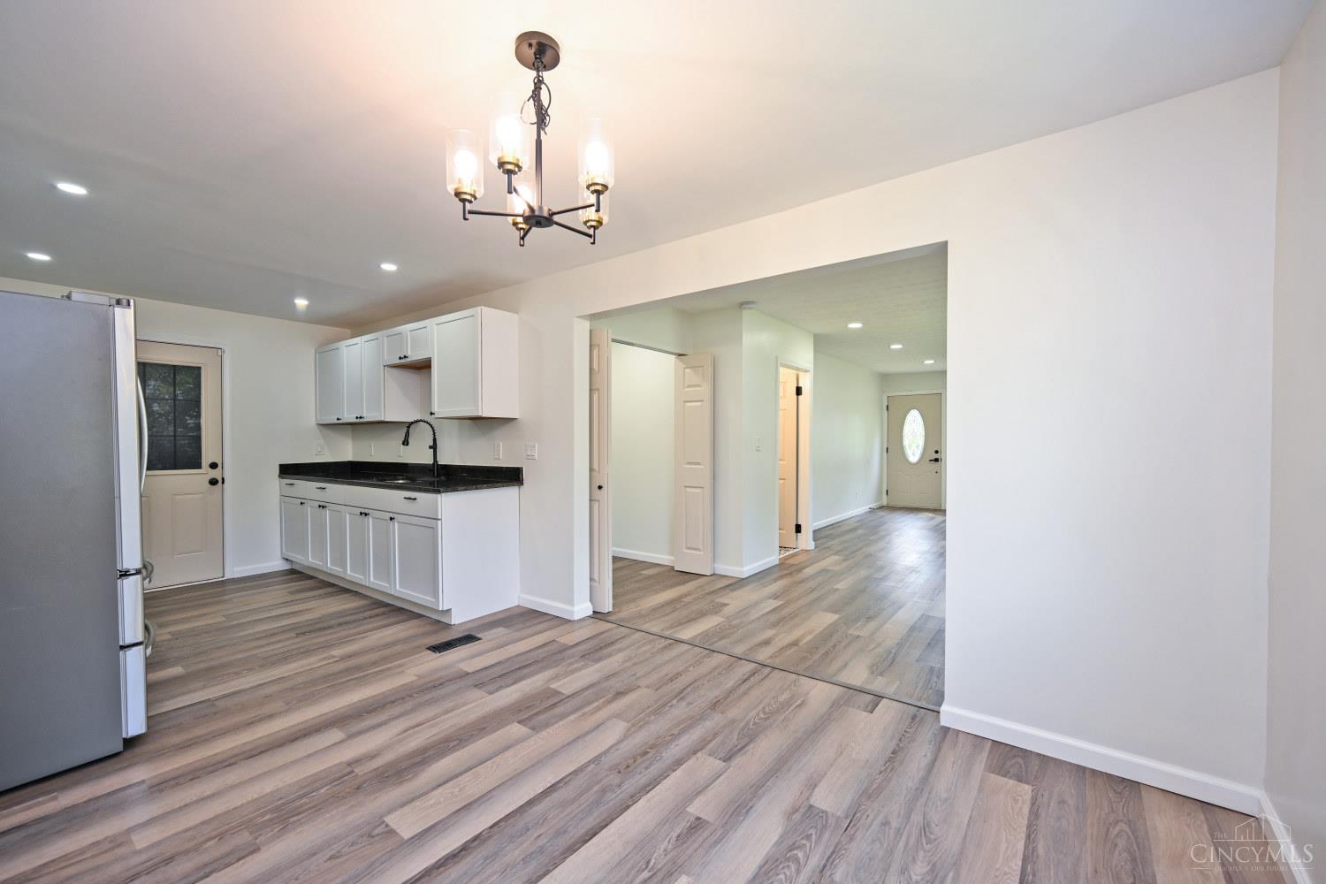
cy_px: 442
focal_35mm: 15
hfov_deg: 100.4
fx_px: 552
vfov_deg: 77.3
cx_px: 663
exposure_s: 1/60
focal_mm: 15
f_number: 4.5
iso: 200
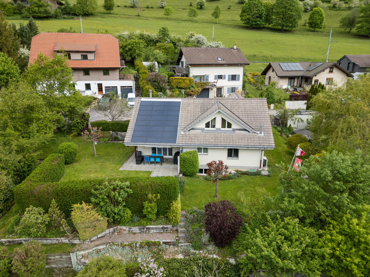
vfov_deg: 56.8
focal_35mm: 24
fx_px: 257
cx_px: 185
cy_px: 138
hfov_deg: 71.6
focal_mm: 6.72
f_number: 1.7
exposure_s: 1/1250
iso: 100
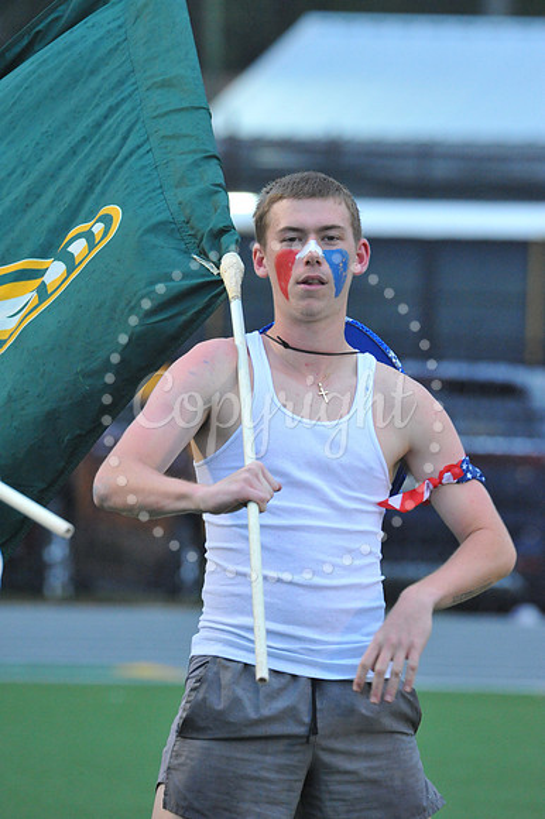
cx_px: 272
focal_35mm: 500
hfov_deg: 2.7
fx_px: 11367
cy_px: 410
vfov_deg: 4.1
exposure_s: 1/160
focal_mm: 500
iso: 5000
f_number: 13
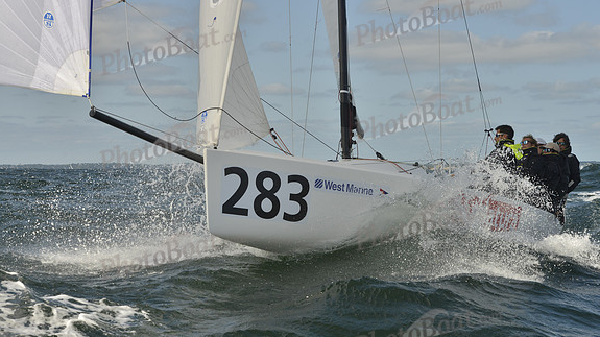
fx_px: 1177
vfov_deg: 16.3
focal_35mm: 74
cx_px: 302
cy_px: 184
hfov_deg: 28.6
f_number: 9
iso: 400
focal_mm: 70
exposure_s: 1/1600
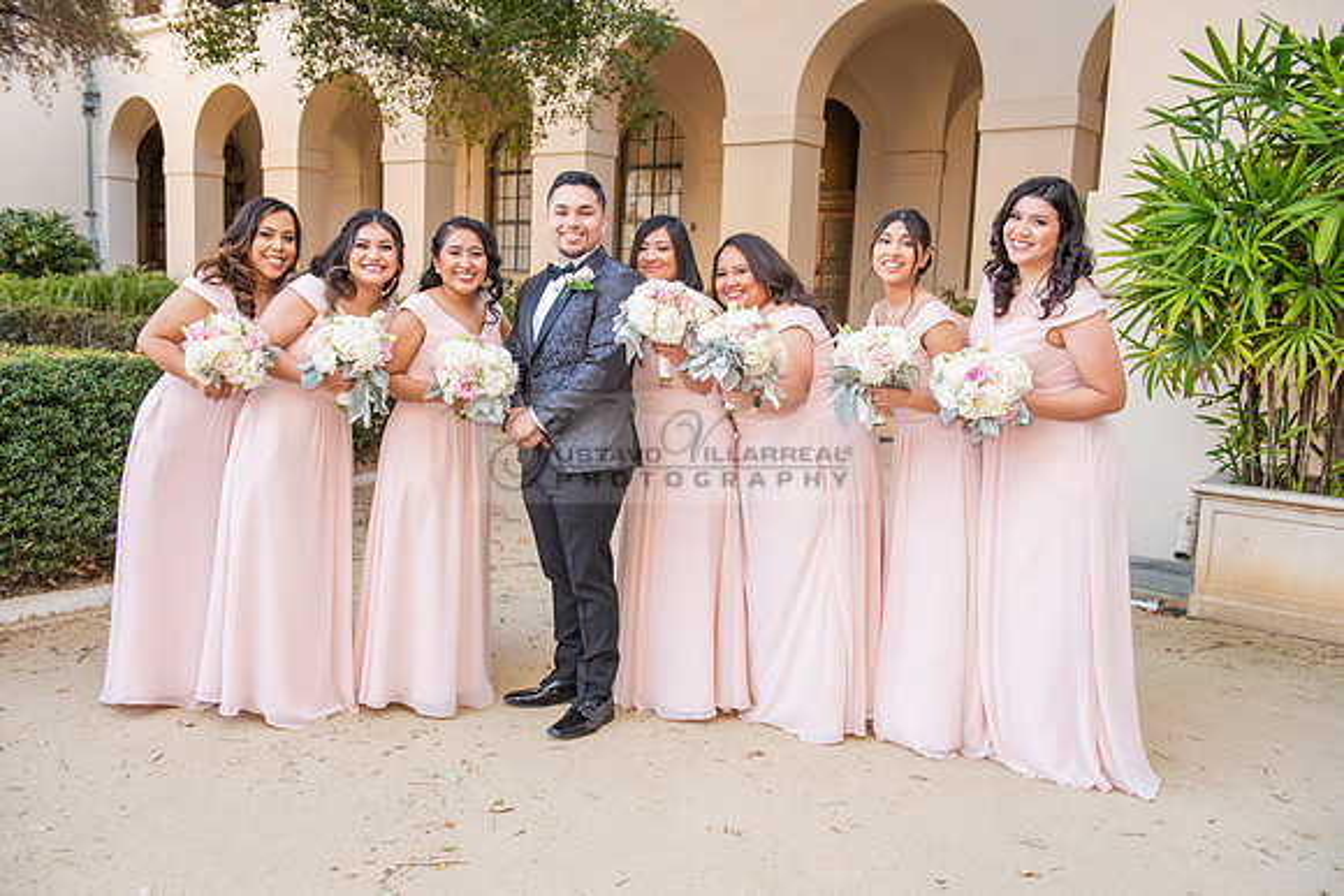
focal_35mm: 32
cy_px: 448
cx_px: 672
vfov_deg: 41.1
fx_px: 1195
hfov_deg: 58.7
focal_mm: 32
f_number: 4.5
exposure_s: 1/200
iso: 640
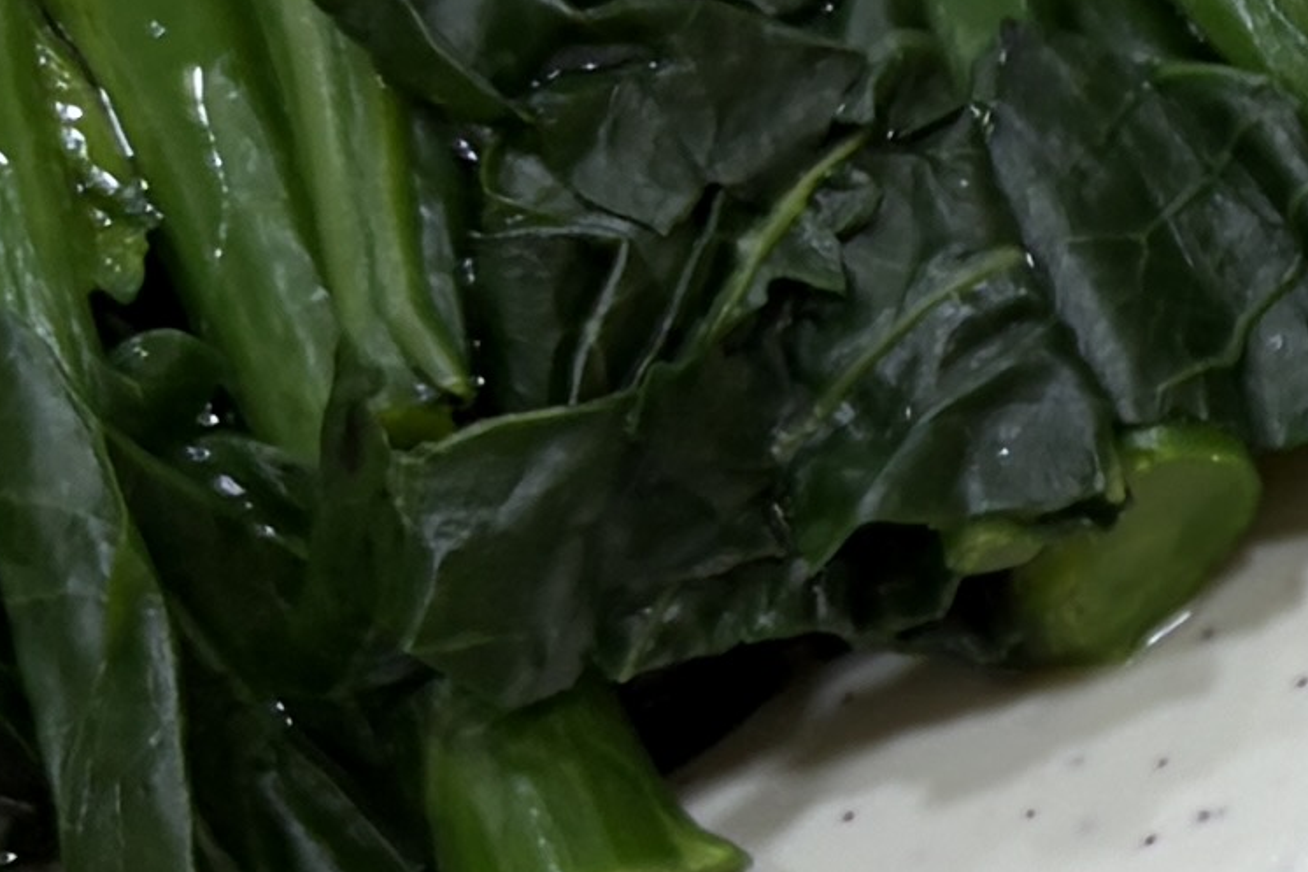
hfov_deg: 8.9
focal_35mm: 207
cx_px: 3300
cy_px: 437
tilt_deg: -55.1
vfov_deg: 6.6
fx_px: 7519
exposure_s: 1/100
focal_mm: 5.96
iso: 50
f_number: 1.6
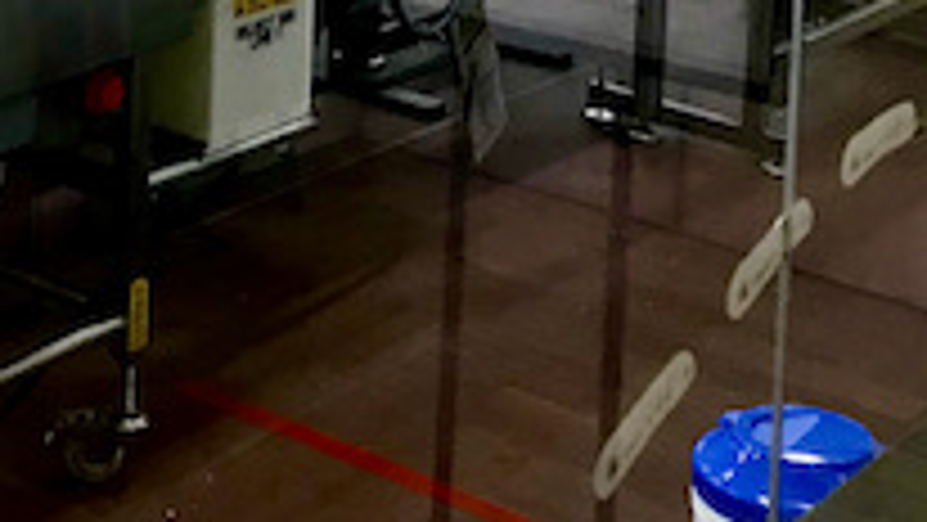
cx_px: -22
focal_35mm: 89
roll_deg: -0.4
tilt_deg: -5.4
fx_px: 2188
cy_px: -392
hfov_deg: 22.9
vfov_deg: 12.5
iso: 40
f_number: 1.8
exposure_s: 1/30
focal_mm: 3.99
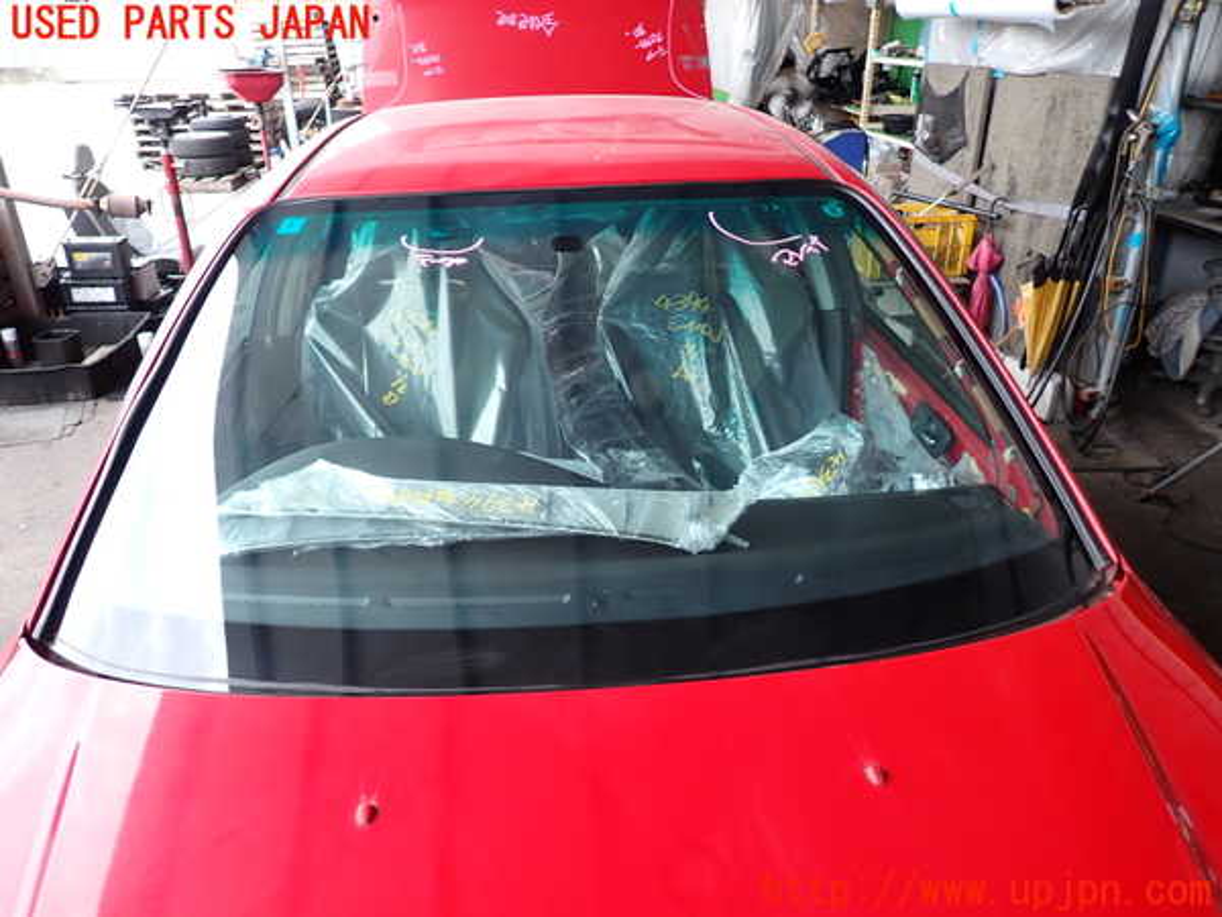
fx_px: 883
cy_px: 458
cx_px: 611
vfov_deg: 54.9
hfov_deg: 69.4
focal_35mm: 25
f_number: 2
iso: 100
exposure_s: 1/200
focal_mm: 4.5
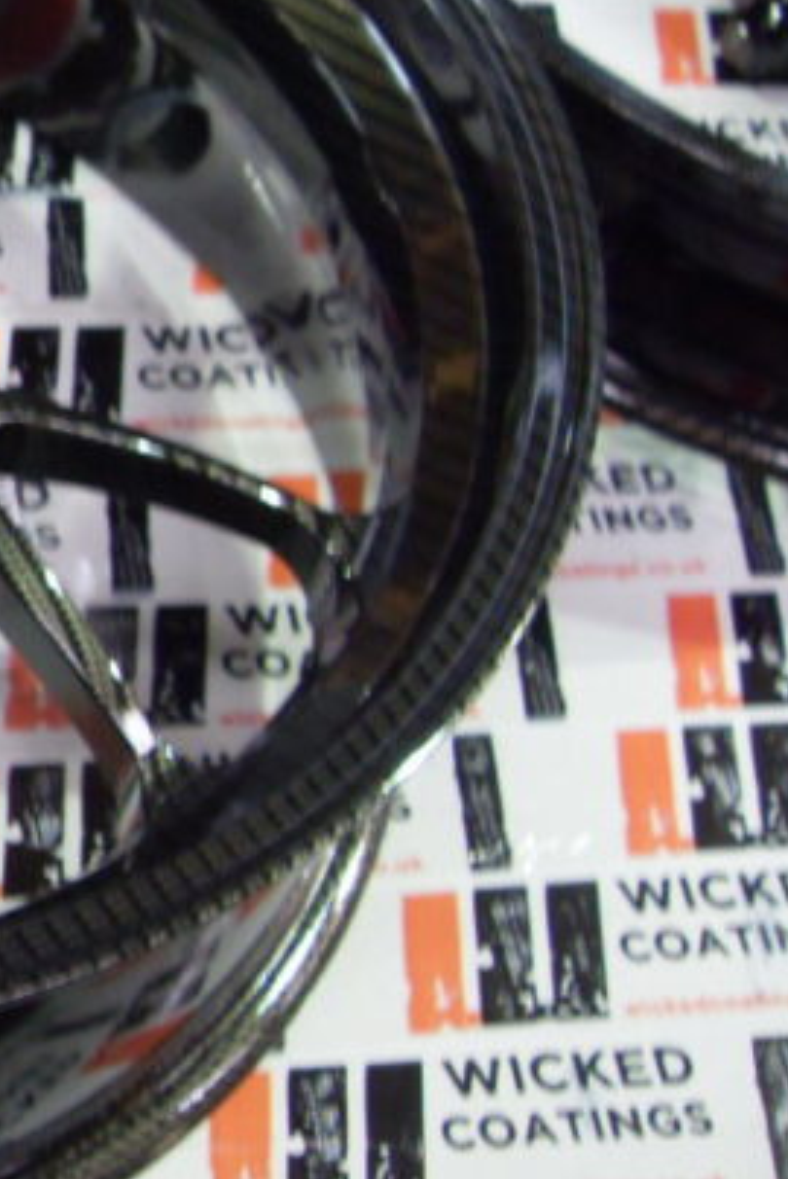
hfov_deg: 17.3
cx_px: -350
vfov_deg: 27.9
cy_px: 400
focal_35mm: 72
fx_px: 2360
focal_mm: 6.3
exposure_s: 1/15
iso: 200
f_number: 2.8
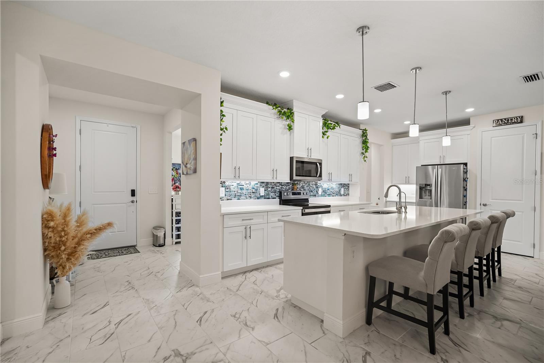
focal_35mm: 16
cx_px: 272
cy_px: 182
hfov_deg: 96.7
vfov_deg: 73.7
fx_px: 242
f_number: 4
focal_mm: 16
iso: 250
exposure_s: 1/40
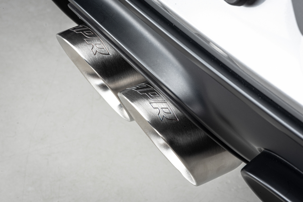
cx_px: 152
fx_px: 884
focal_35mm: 105
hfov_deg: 19.4
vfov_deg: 13.1
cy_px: 101
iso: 200
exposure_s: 1/160
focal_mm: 105
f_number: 22
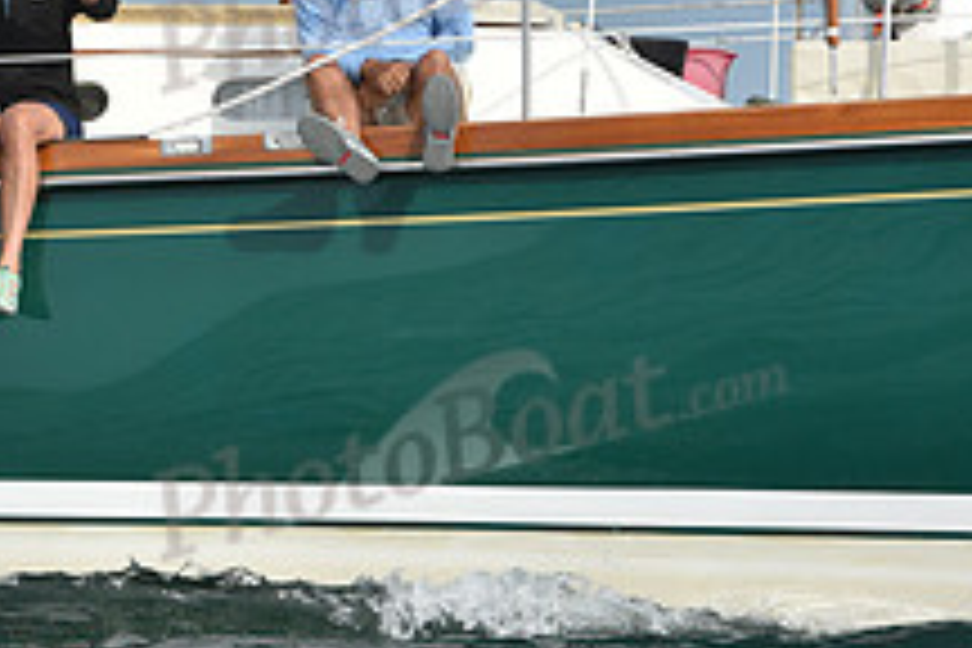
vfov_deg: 2.6
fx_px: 14498
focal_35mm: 537
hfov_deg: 3.8
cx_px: -76
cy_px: 272
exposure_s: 1/1250
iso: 320
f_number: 9
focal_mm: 200
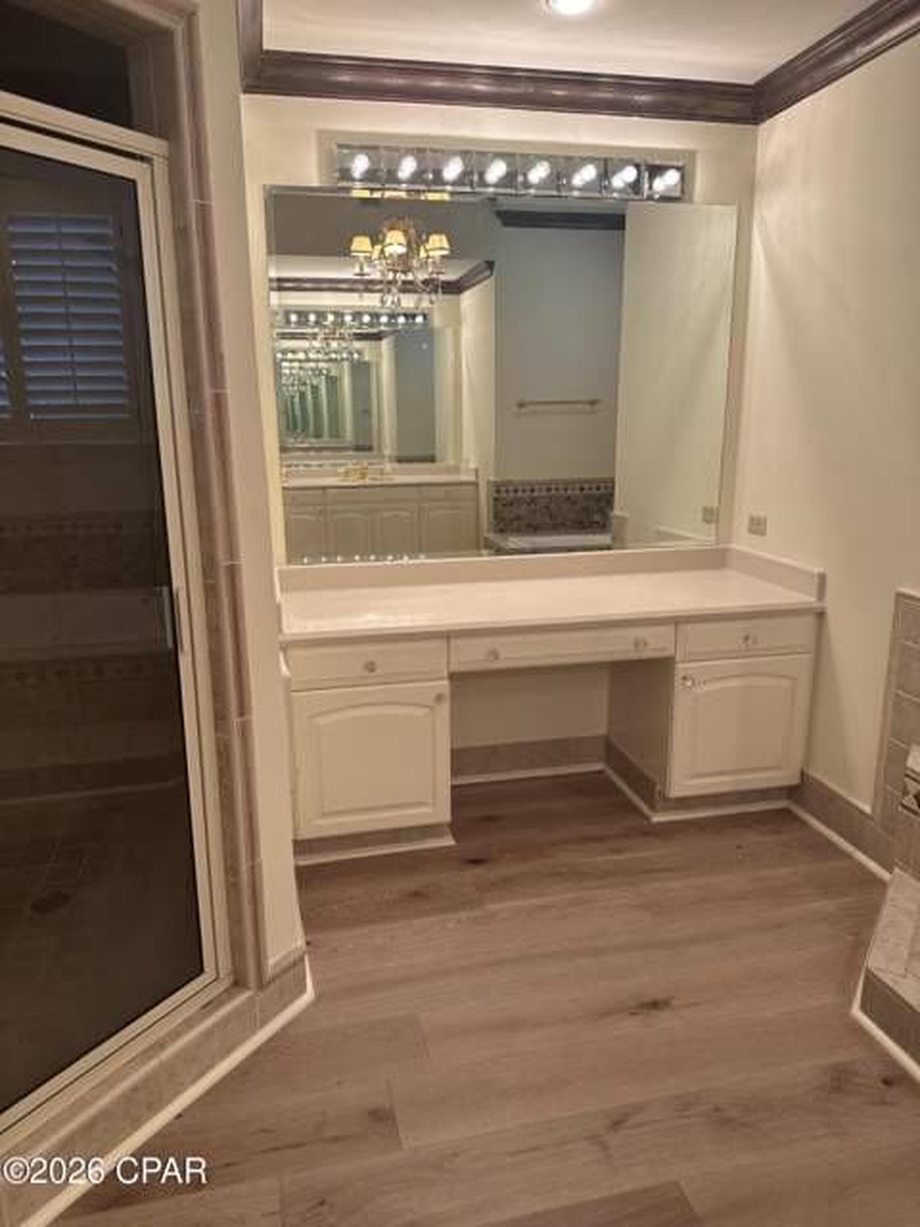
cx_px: 460
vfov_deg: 71.6
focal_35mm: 24
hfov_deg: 56.8
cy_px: 614
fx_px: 850
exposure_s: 1/120
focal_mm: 6.86
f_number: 1.78
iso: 100
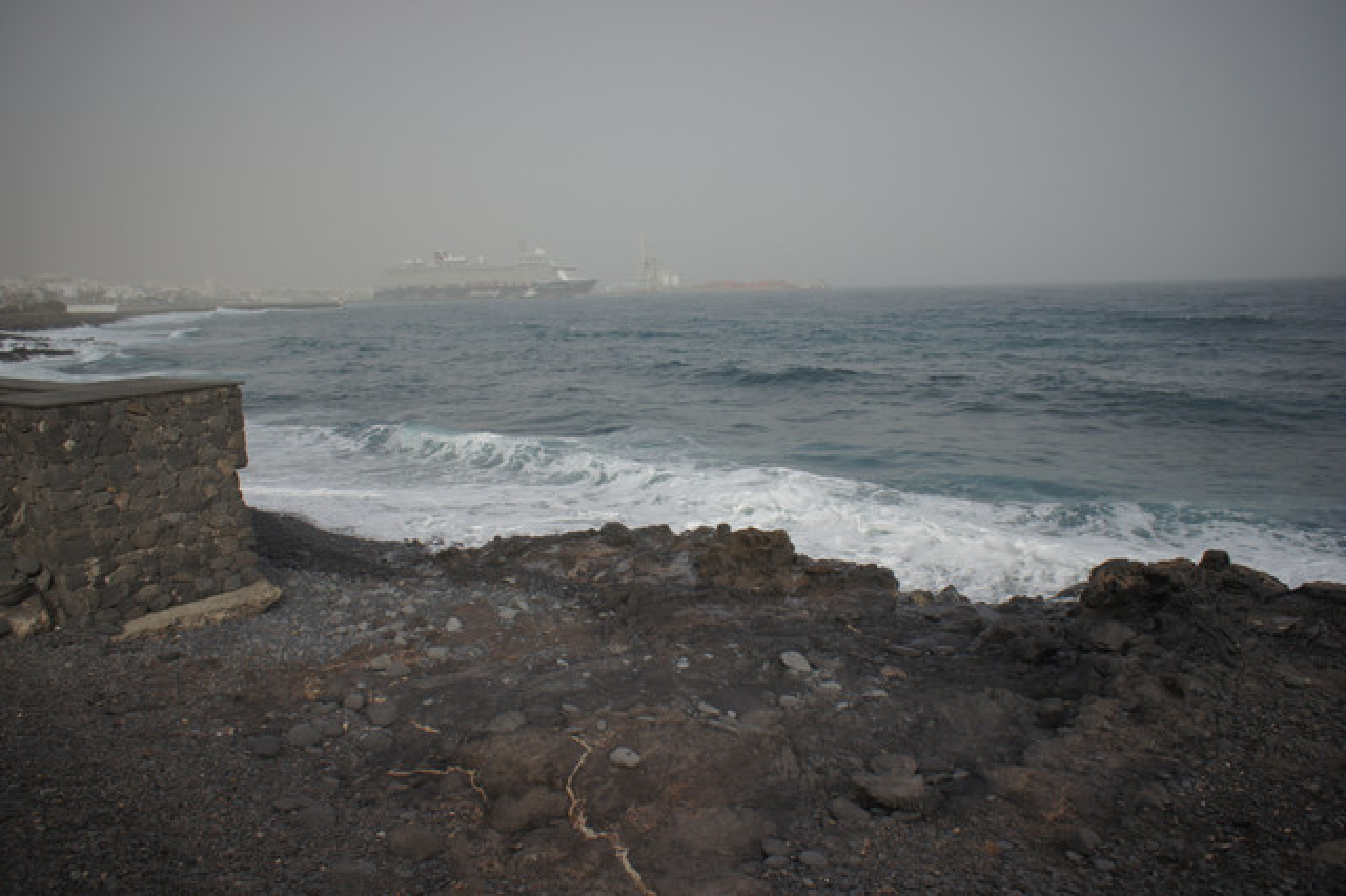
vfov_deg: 53.1
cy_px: 448
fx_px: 897
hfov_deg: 73.8
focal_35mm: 24
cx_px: 673
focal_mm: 16
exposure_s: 1/640
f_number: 6.3
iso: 200
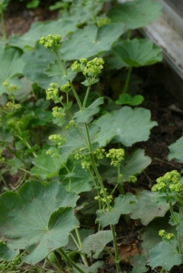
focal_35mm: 106
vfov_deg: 19.2
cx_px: 90
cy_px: 112
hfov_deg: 12.9
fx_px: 806
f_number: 3.7
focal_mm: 29.24
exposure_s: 1/80
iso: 125
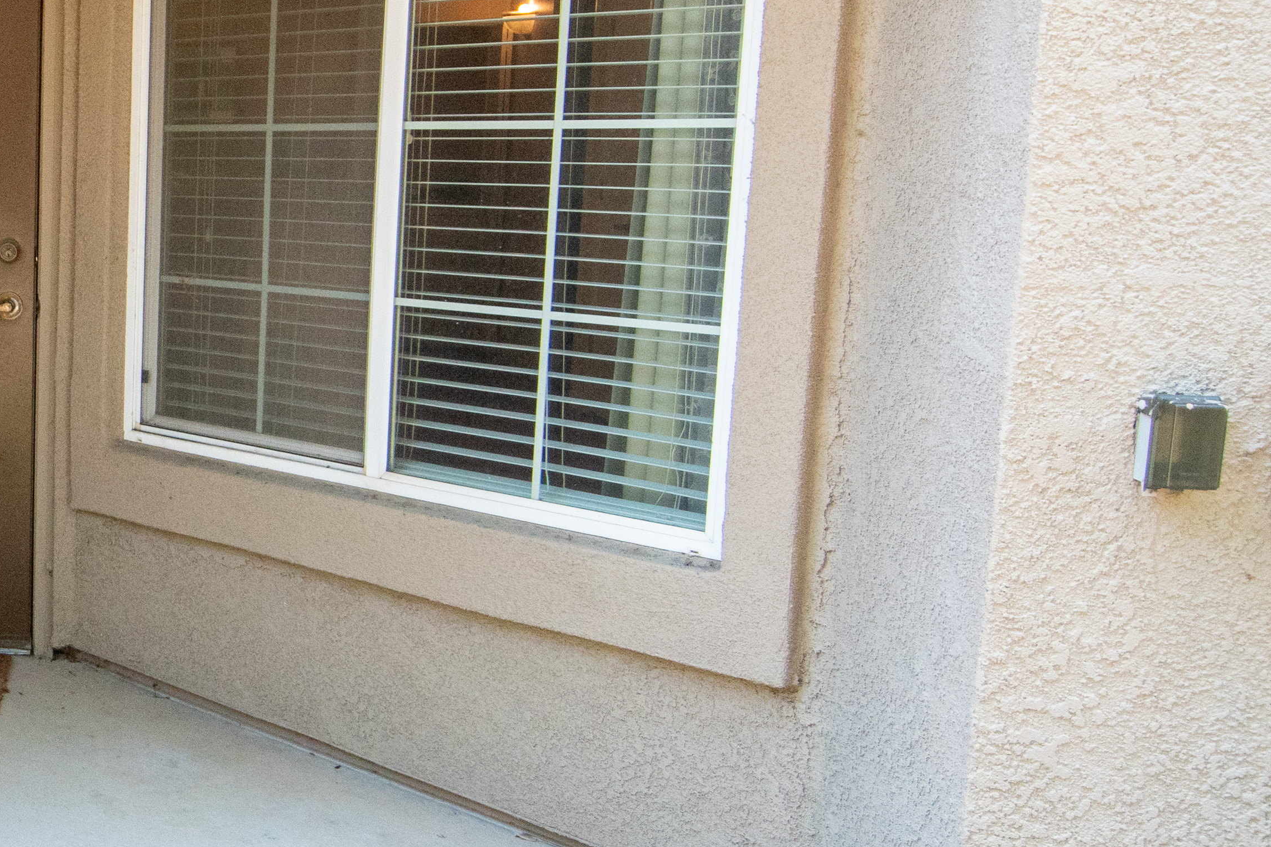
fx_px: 1659
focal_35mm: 47
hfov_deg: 36.4
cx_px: -79
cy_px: 408
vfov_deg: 28.6
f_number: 4
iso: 560
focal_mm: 12
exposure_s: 1/1000
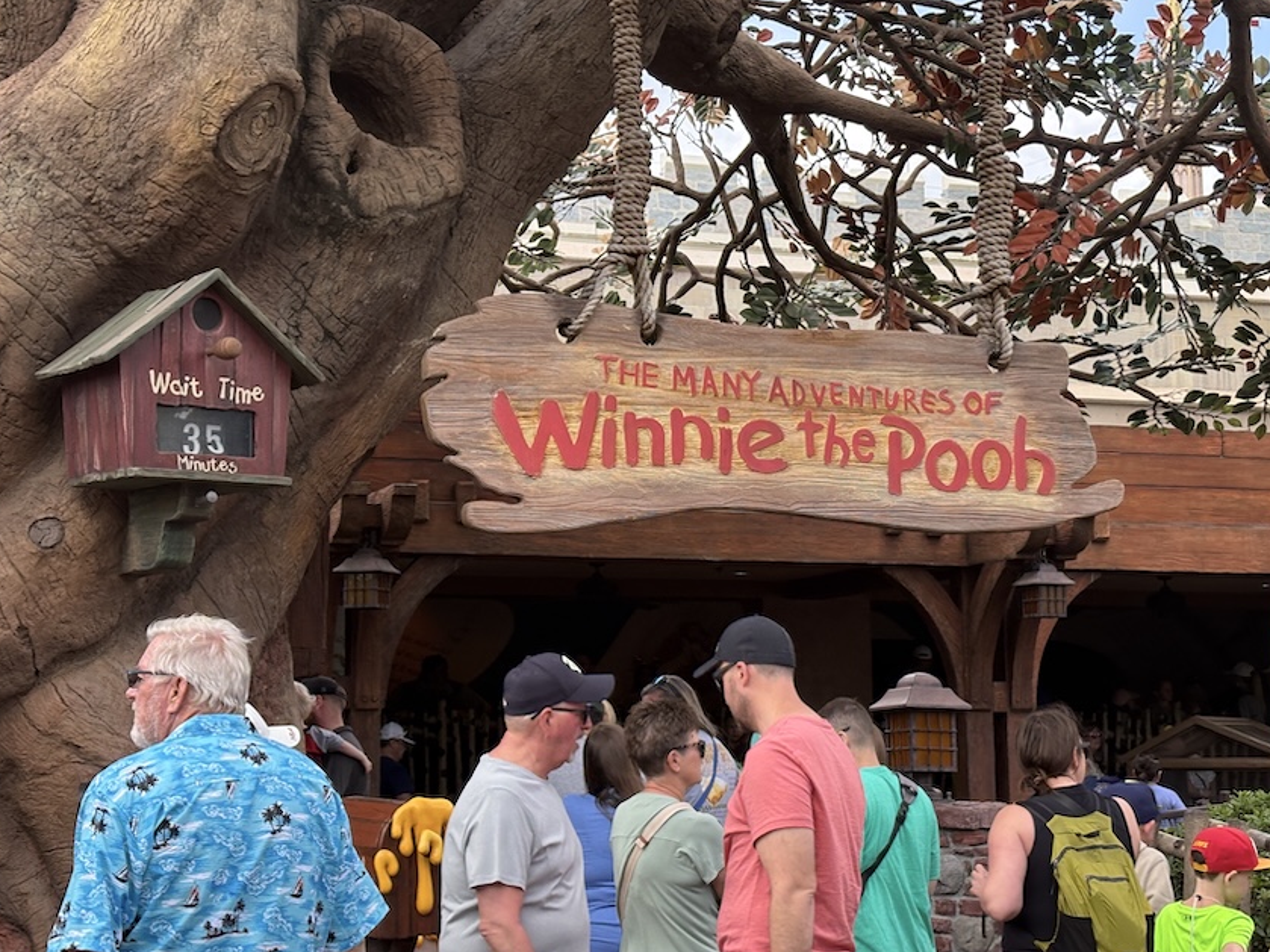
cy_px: 469
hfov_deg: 31.2
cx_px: 686
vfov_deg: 23.6
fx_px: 2274
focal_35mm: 62
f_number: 1.6
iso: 50
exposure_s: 1/527
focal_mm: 5.96
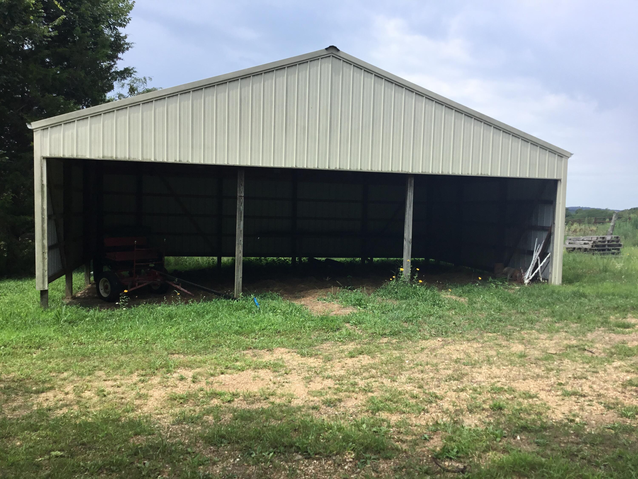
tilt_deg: -3.1
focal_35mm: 31
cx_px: 319
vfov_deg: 45.4
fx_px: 571
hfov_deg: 58.4
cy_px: 240
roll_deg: -1.9
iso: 25
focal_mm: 3.3
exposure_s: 1/926
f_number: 2.4
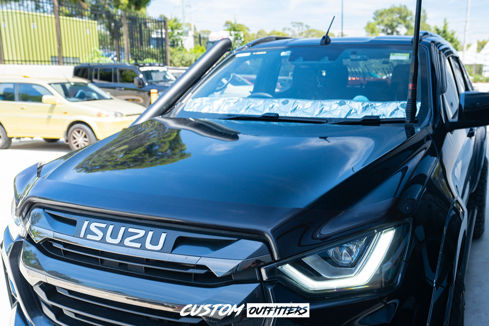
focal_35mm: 31
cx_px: 244
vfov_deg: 42.3
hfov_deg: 60.3
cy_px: 163
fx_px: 421
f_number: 4
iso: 100
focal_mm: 31
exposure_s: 1/80
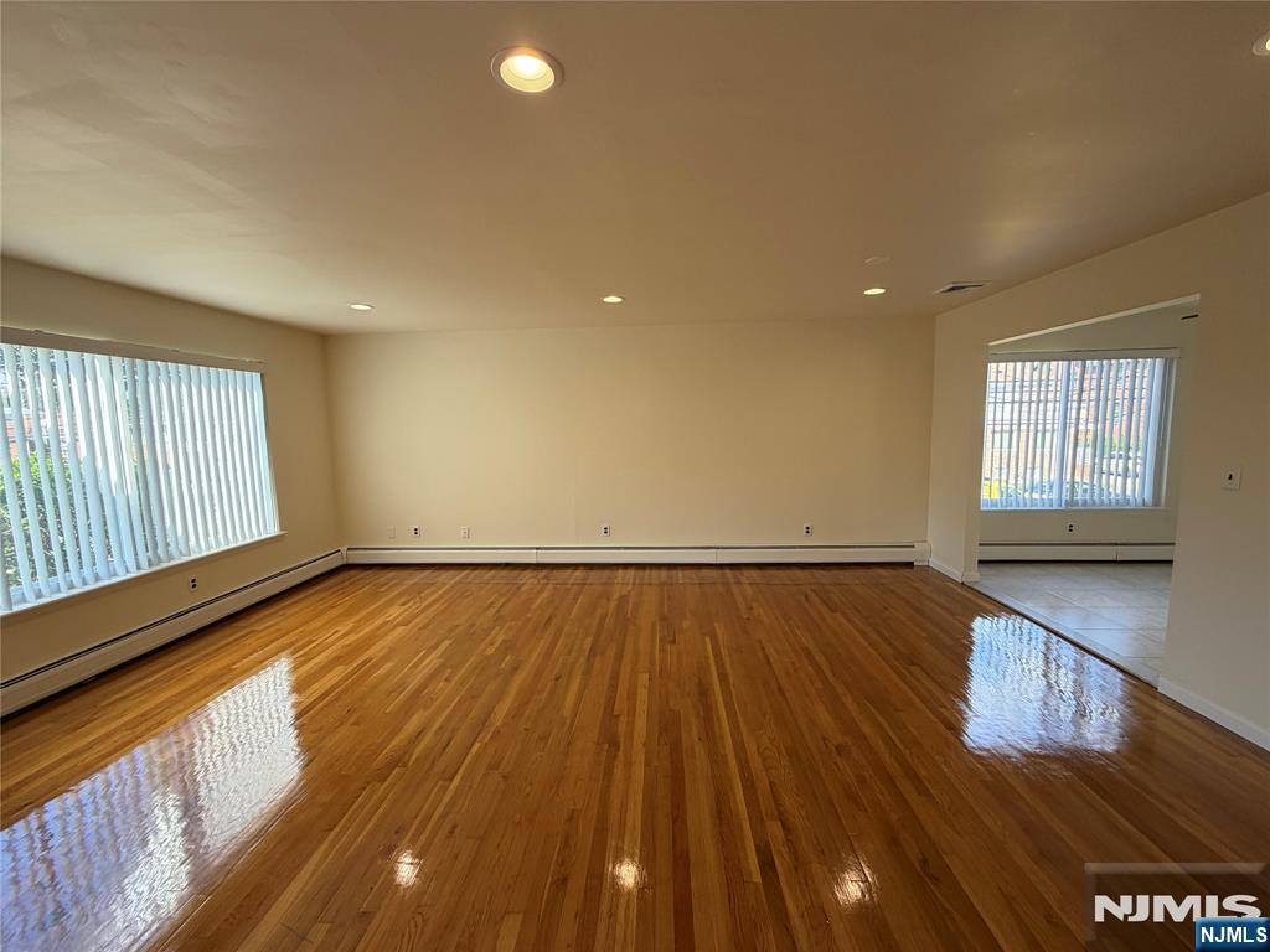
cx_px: 635
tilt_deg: -5.6
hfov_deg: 102.1
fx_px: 514
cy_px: 476
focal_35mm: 14
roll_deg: +1.5
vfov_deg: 85.7
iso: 64
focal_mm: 2.22
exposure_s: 1/112
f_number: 2.2
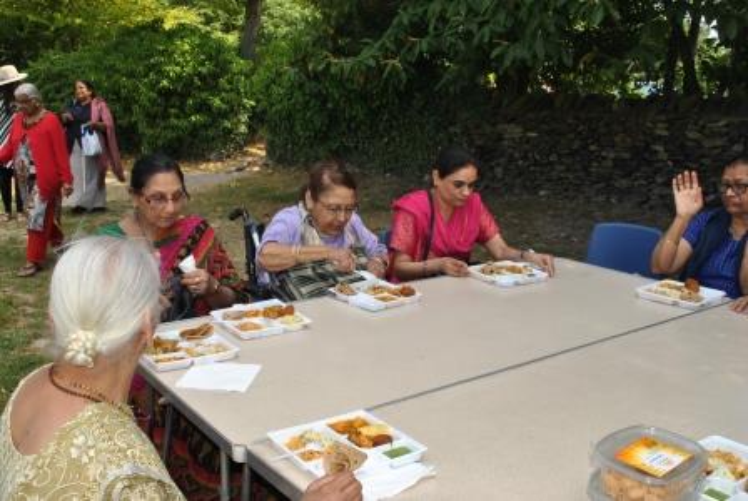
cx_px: 374
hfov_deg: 53.1
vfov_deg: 37.0
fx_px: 749
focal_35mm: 36
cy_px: 250
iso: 100
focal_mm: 24
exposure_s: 1/80
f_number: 8
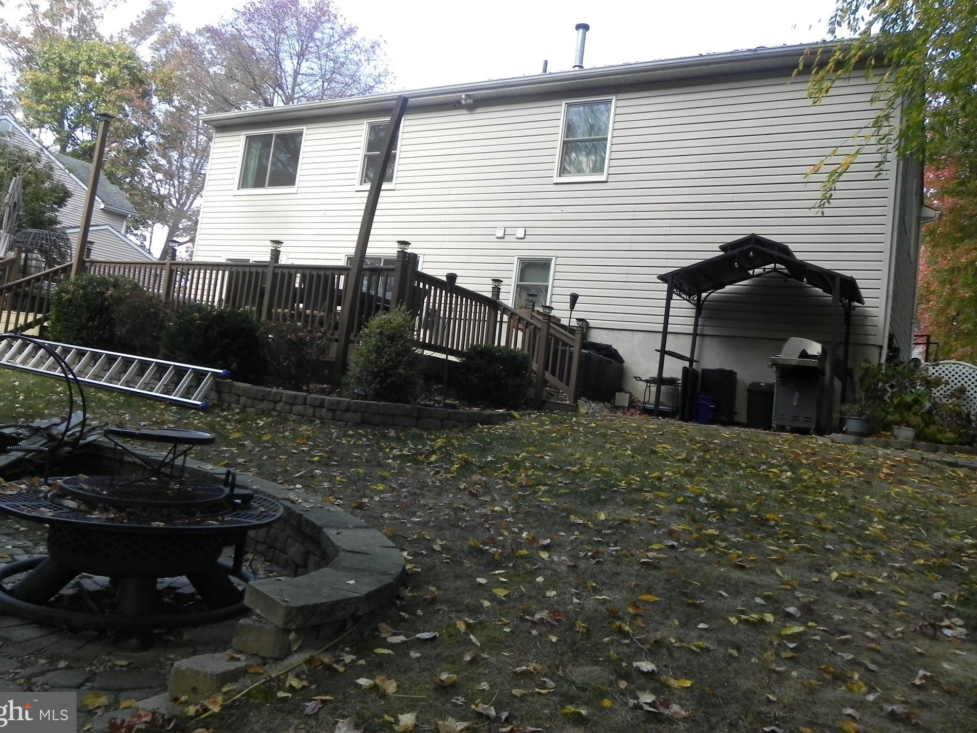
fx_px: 790
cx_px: 474
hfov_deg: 63.4
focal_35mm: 28
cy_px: 339
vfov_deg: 49.7
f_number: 4.5
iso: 160
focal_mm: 4.6
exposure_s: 1/164
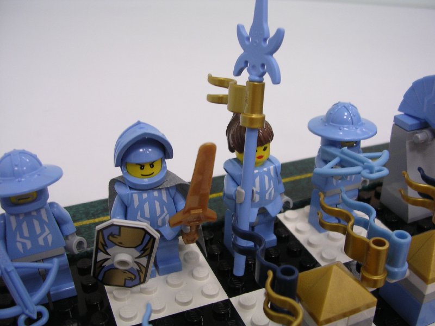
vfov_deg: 37.7
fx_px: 478
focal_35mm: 38
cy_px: 163
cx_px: 218
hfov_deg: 49.0
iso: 100
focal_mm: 5.8
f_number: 2.8
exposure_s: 1/16.4
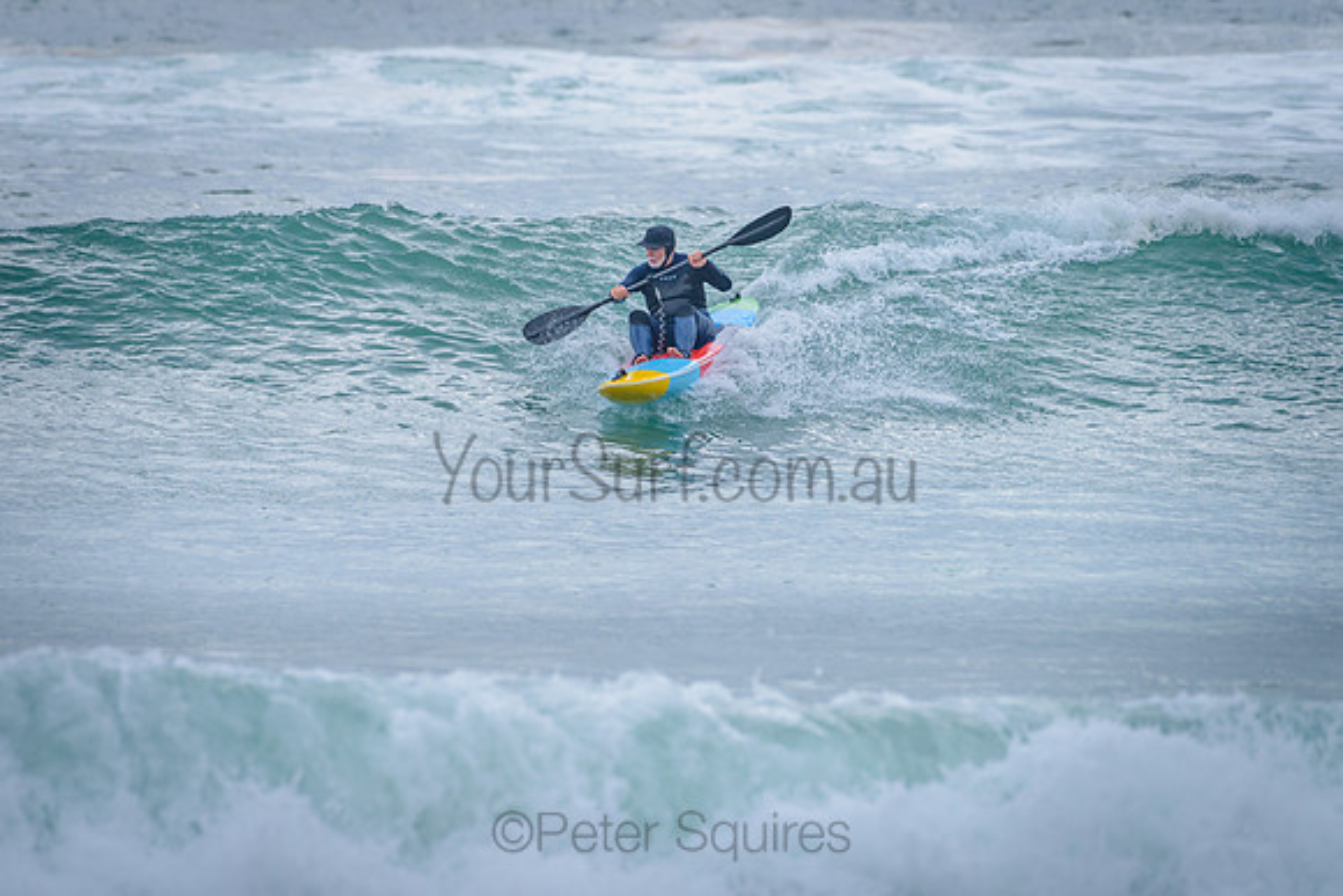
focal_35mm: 613
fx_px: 22869
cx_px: 617
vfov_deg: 2.2
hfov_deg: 3.4
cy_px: 416
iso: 800
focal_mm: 500
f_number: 7.1
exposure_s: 1/2000
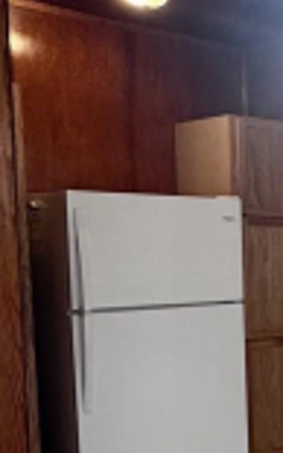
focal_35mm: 64
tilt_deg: -4.7
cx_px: 598
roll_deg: -0.4
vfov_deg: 31.7
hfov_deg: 15.4
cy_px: 311
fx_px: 789
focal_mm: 2.22
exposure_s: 1/60
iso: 200
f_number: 2.2
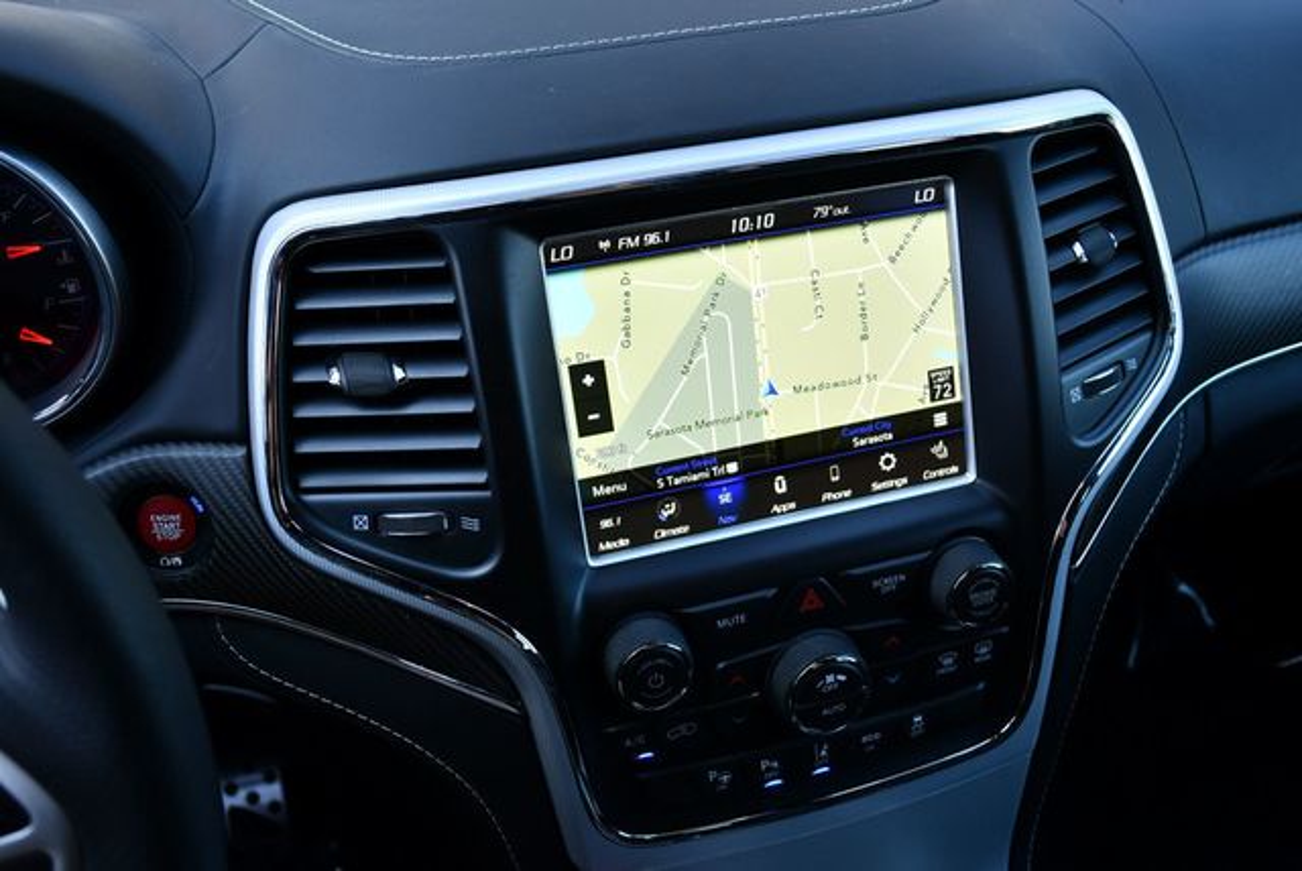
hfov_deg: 53.1
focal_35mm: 36
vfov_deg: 36.9
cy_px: 436
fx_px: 1303
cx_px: 651
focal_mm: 18
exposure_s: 1/250
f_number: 3.5
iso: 400
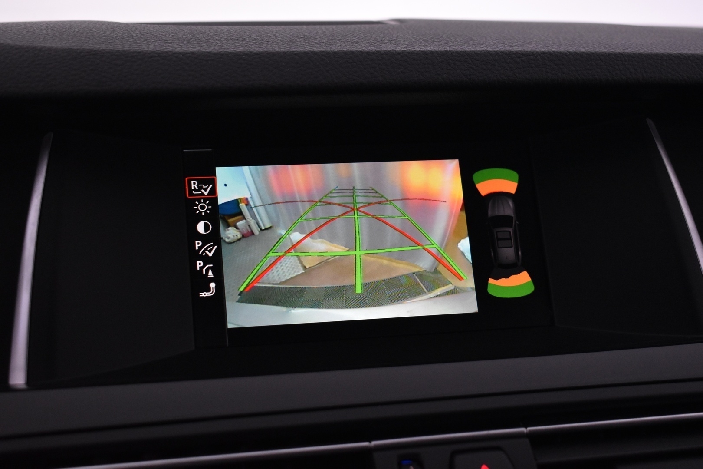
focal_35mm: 57
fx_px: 1113
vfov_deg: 23.8
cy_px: 234
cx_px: 352
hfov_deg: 35.1
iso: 2000
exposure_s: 1/60
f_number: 4.8
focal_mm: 38
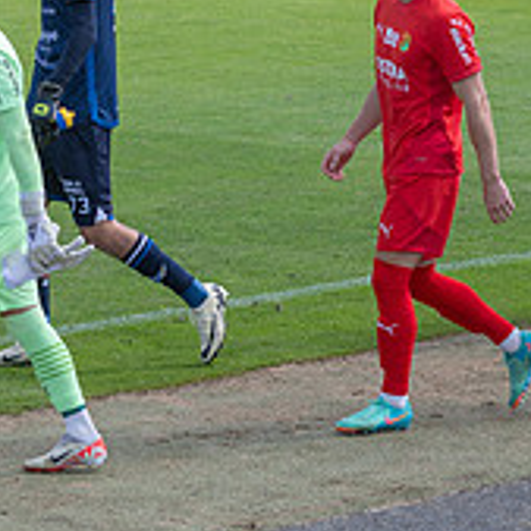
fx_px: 5588
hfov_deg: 5.4
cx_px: 185
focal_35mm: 322
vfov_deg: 5.4
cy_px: 72
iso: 200
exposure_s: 1/1000
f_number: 4
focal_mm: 95
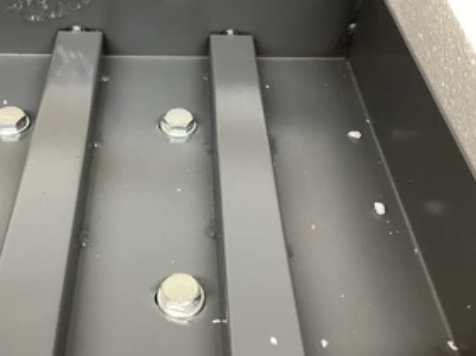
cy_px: 154
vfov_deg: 32.8
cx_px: 216
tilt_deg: -46.7
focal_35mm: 44
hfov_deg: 42.9
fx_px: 605
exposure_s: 1/60
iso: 100
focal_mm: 3.3
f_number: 2.4
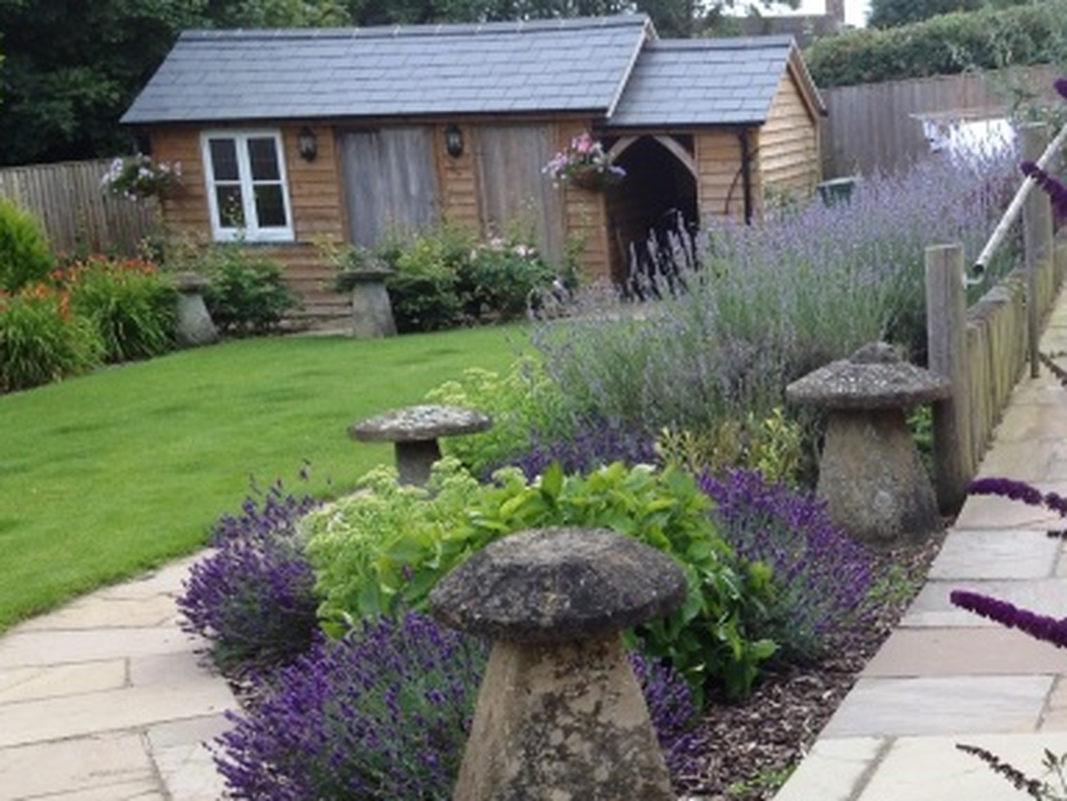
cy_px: 584
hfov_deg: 26.0
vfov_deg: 20.0
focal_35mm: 73
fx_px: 2250
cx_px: 920
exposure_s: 1/394
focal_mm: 4.3
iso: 64
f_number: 2.4
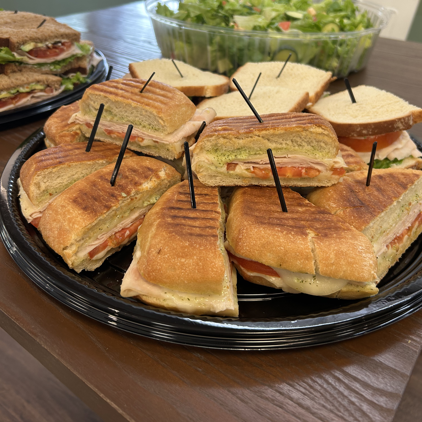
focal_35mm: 31
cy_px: 160
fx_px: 428
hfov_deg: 52.5
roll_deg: -1.8
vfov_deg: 52.0
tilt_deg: -29.9
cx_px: 213
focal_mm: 5.7
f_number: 1.5
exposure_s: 1/60
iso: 80
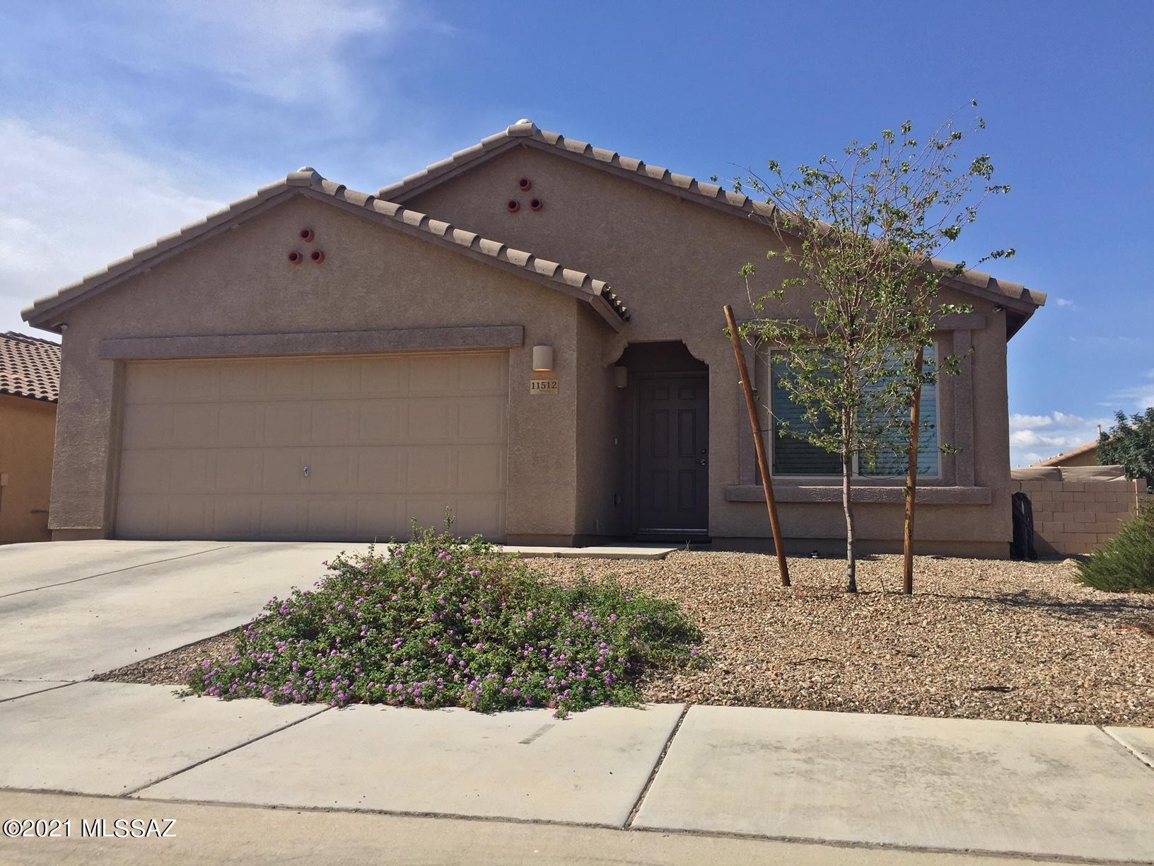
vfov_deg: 48.2
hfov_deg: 61.7
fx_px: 967
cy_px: 433
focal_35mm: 29
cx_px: 577
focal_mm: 4.15
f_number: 2.2
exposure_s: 1/2326
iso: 32
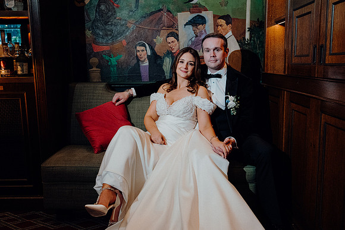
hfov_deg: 56.1
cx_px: 172
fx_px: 324
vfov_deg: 39.1
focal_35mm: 34
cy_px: 115
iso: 5000
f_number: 3.5
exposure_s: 1/160
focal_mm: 33
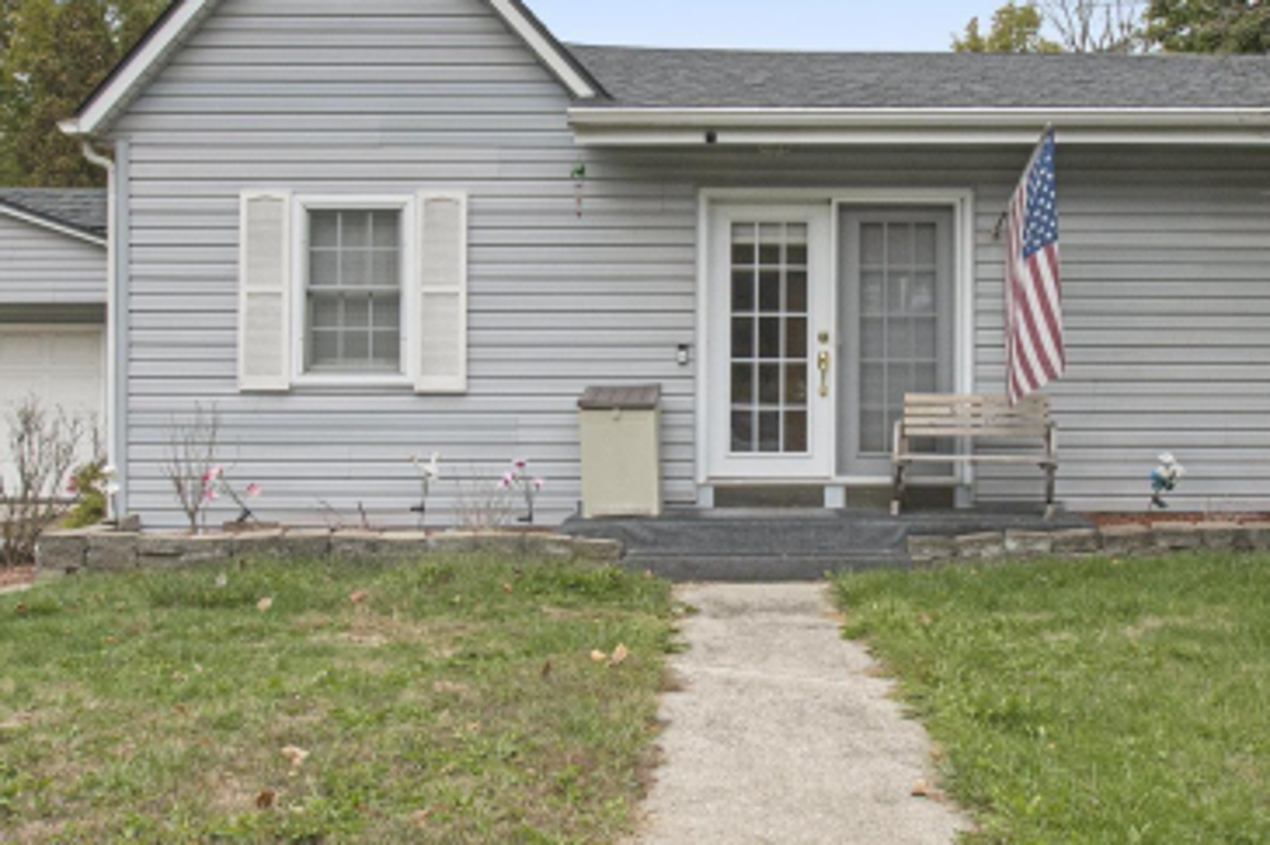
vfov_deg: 35.9
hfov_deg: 51.5
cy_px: 410
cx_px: 769
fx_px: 1305
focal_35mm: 37
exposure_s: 1/160
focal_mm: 12
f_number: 9
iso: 250
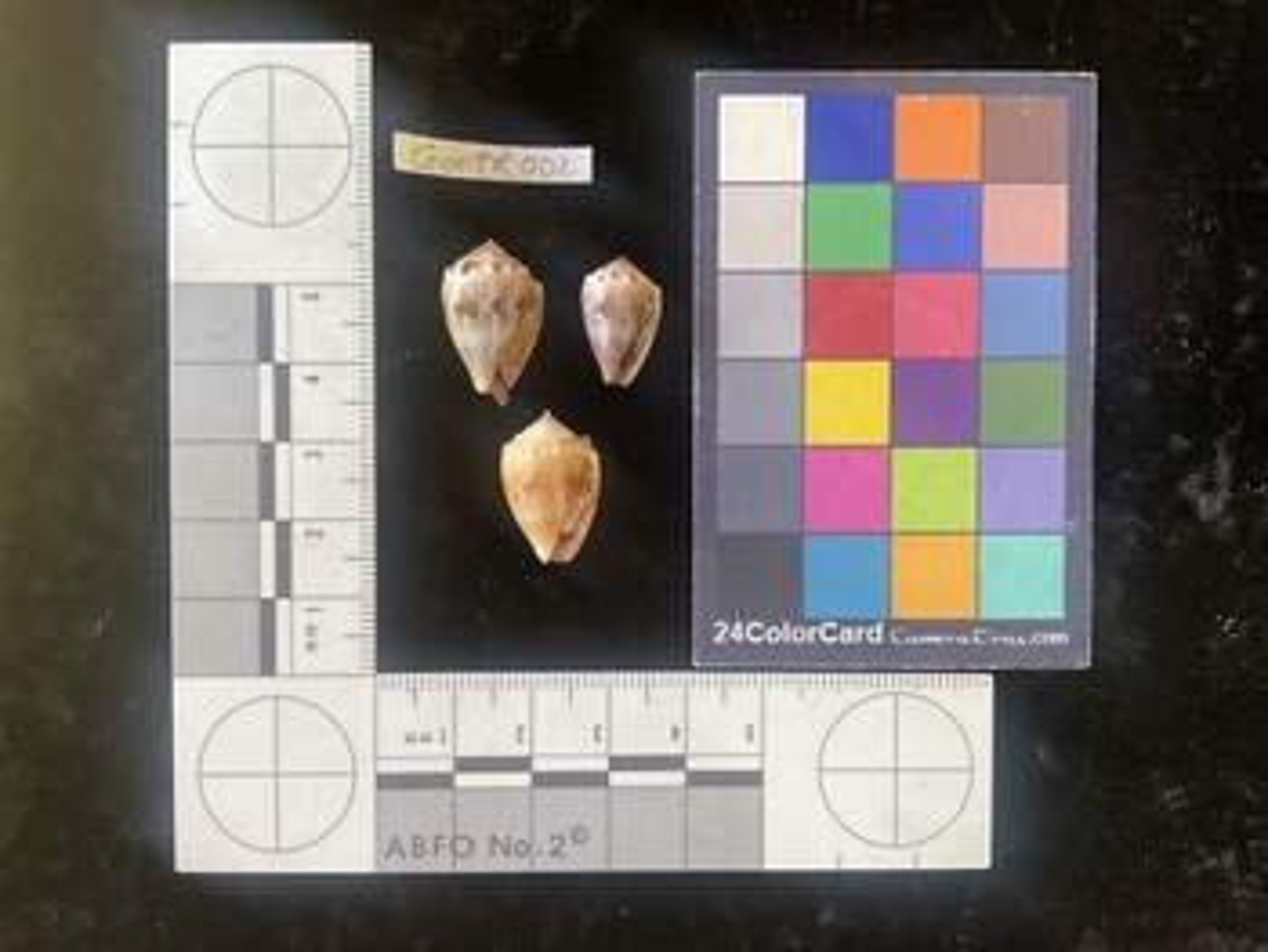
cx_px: 634
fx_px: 1063
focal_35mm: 29
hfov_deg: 61.6
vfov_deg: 48.3
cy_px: 476
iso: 40
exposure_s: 1/60
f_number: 1.8
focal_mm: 3
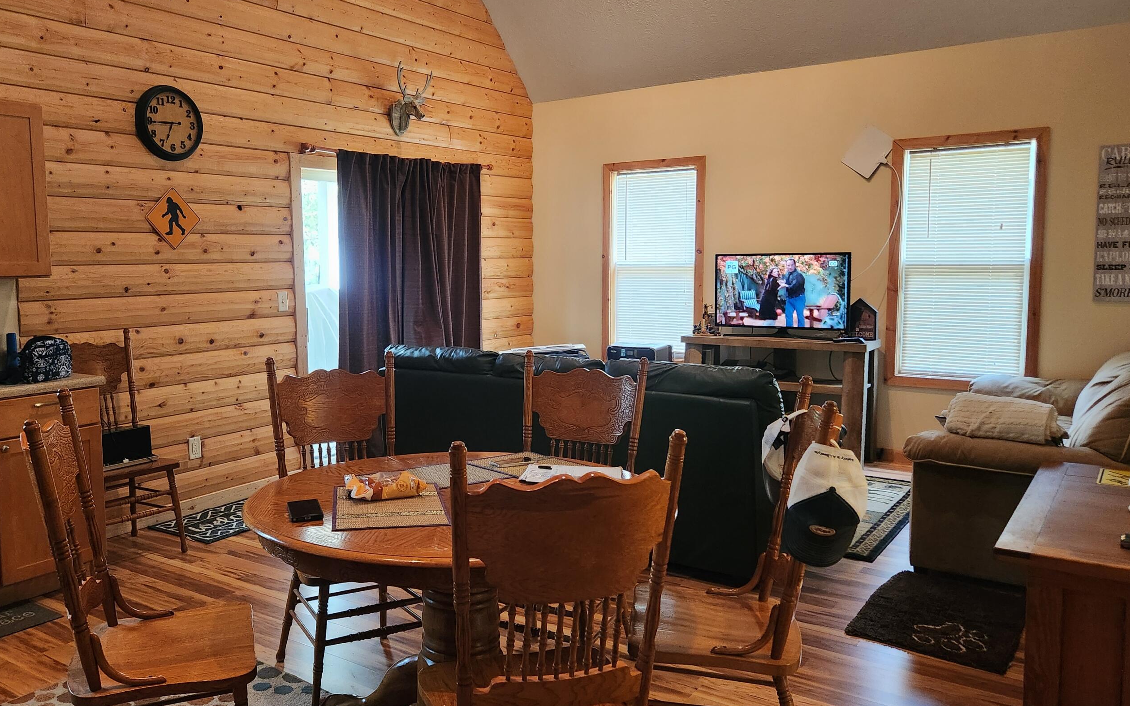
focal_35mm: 29
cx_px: 488
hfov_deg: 64.4
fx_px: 893
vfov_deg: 43.1
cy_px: 340
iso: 640
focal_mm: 5.4
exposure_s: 1/120
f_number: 1.8
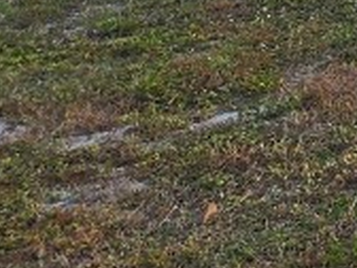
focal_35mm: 140
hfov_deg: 10.7
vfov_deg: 9.5
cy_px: -366
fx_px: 1444
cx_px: 999
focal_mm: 6.4
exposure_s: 1/203
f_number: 1.8
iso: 12
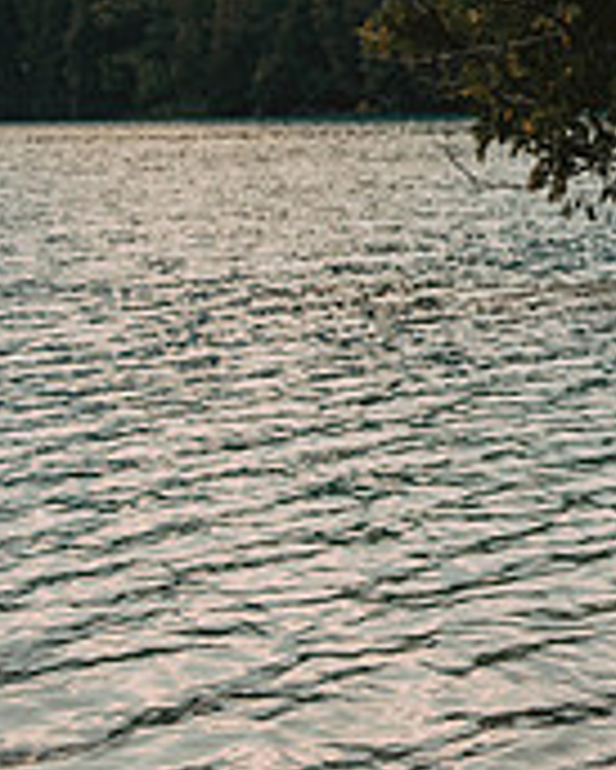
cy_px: 169
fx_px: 2026
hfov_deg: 15.6
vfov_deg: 21.3
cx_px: 976
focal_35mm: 89
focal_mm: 28
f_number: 2.8
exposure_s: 1/1250
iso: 640
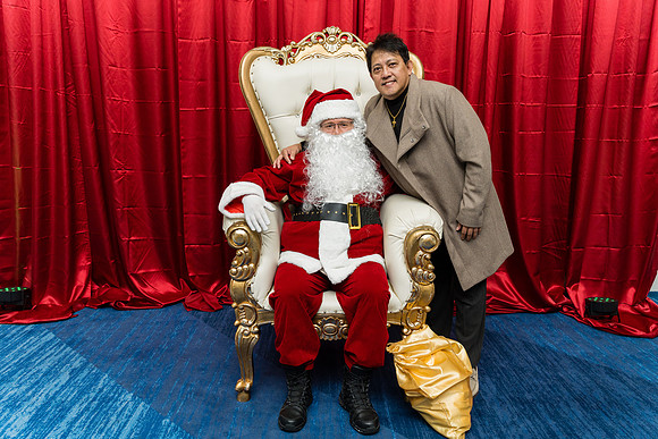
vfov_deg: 45.0
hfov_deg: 63.6
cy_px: 220
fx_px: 530
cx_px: 329
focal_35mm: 29
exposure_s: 1/250
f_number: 4
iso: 1000
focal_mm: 29
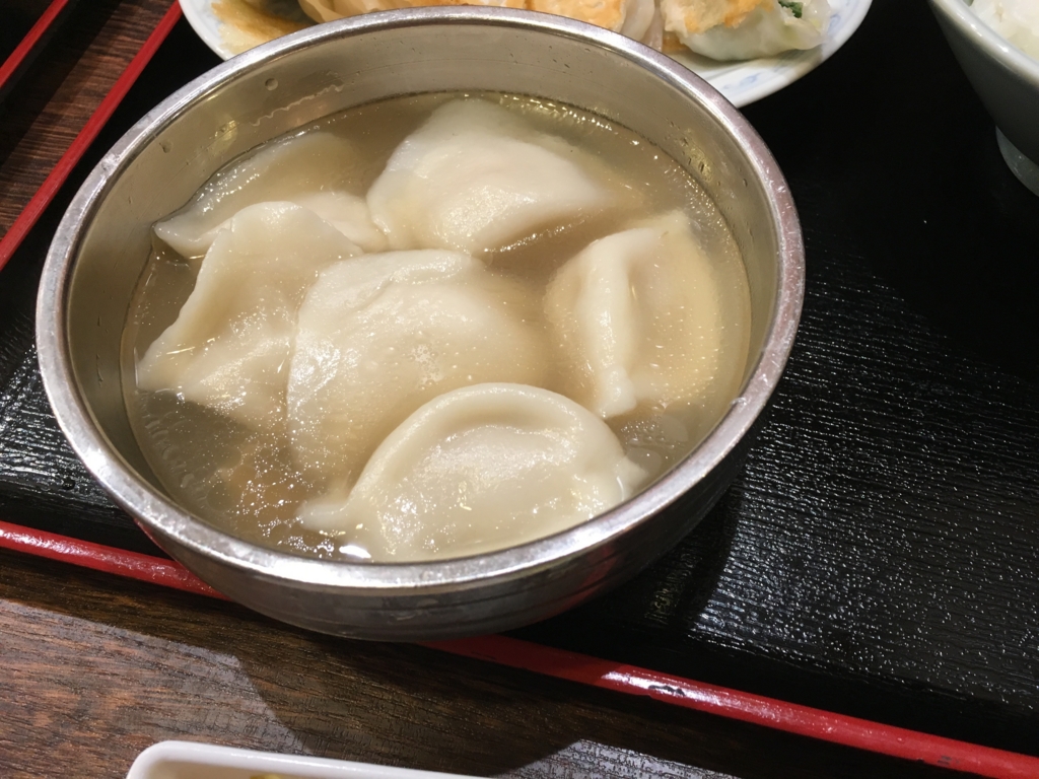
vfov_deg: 48.2
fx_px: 870
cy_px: 390
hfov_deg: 61.7
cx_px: 520
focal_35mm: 29
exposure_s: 1/30
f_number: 2.2
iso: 100
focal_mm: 4.15
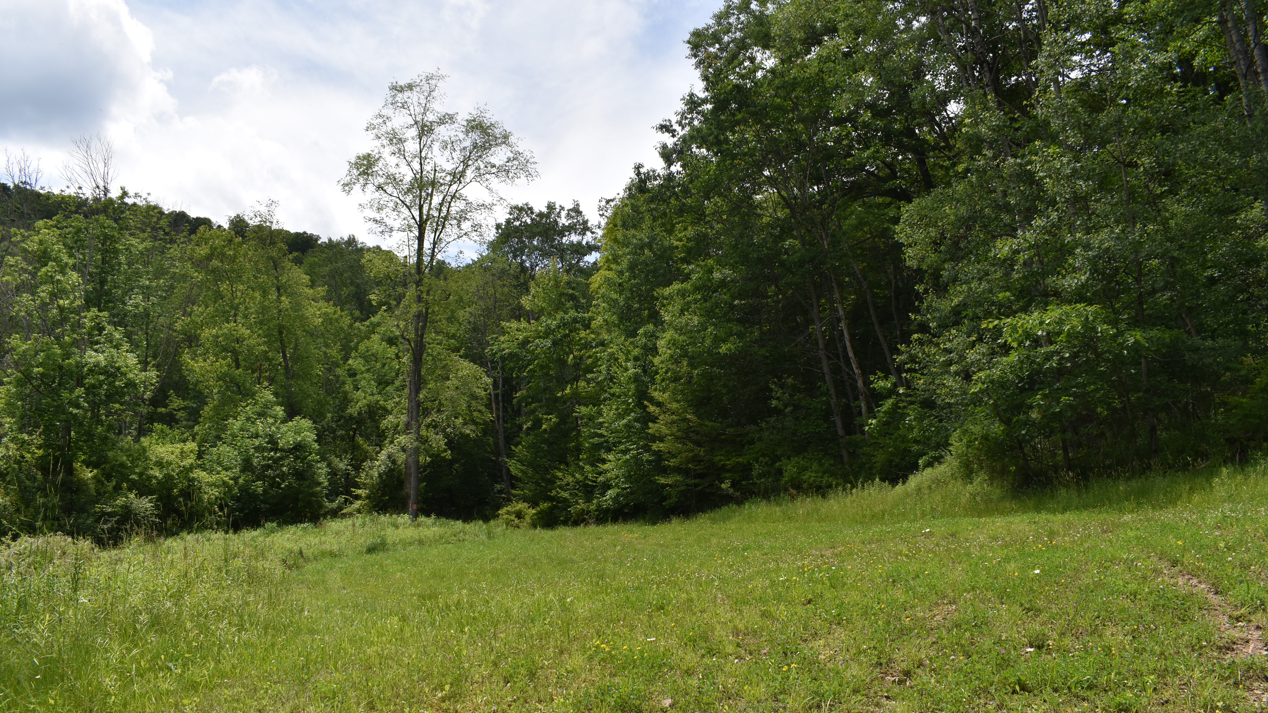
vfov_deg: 40.0
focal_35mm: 29
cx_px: 631
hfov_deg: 66.1
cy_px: 422
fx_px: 975
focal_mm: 18
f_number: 9
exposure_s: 1/320
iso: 200
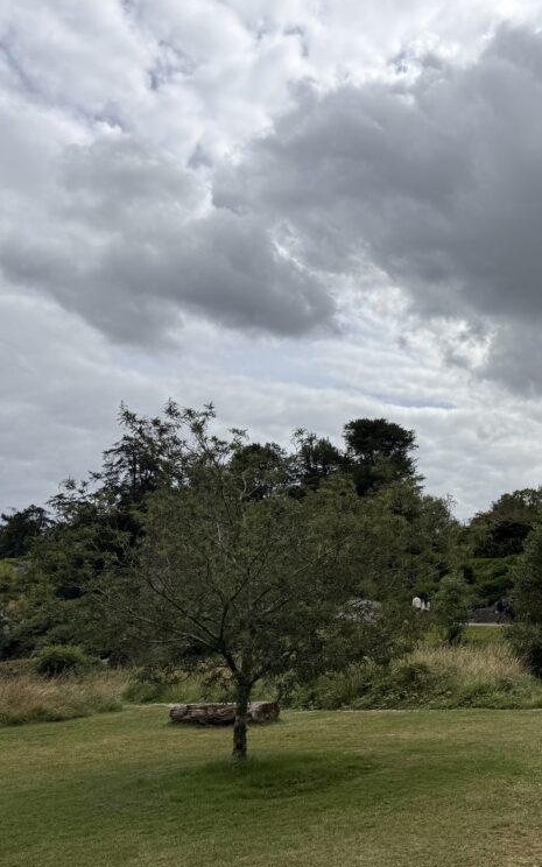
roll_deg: +2.8
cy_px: 424
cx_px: 587
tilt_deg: +13.2
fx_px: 827
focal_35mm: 35
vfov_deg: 55.3
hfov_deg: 32.2
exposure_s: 1/9091
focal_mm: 6.76
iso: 80
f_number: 1.78
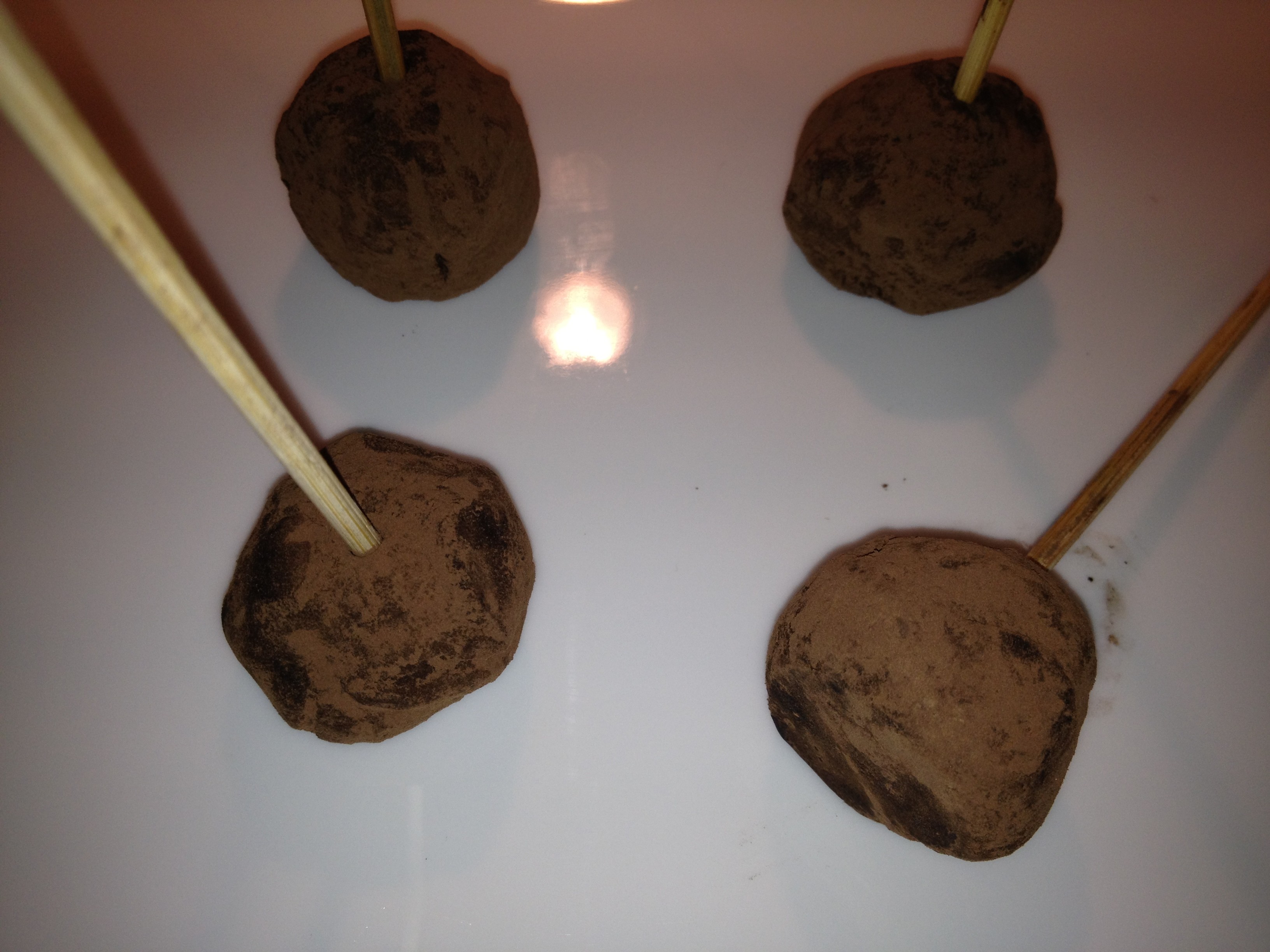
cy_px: 476
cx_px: 635
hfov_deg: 52.6
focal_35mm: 35
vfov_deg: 40.7
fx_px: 1284
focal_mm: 4.28
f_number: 2.4
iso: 64
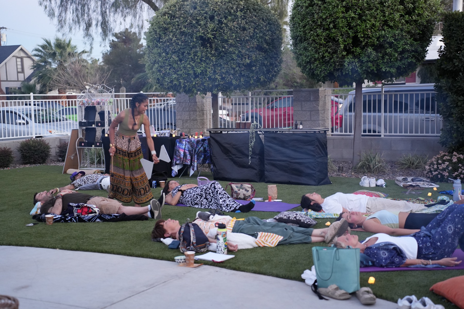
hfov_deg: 36.9
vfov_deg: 25.1
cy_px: 154
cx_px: 232
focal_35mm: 54
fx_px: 696
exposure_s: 1/125
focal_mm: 54
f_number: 2.8
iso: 2500
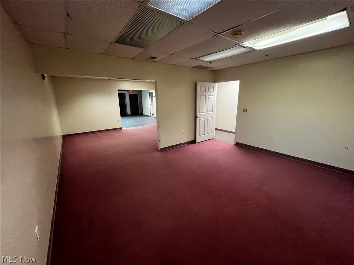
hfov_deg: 106.2
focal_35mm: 13
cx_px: 177
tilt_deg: -14.4
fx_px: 133
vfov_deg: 89.9
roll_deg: +1.5
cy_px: 132
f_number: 1.8
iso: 640
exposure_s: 1/60
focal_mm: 1.57
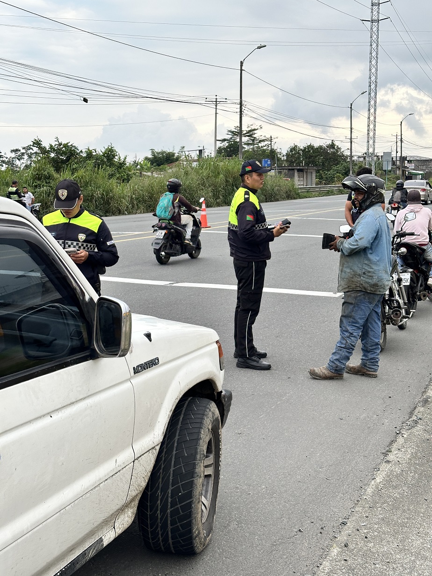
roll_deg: -1.1
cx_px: 216
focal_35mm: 48
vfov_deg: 39.7
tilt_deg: -2.0
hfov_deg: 30.3
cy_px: 288
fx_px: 799
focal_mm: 6.86
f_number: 1.78
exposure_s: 1/513
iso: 64
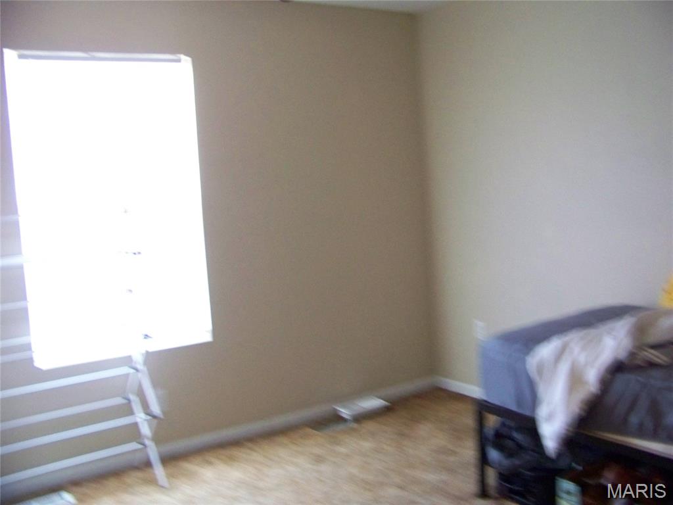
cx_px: 336
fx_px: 700
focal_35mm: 36
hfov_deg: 51.4
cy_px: 252
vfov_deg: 39.7
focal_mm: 5.85
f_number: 2.8
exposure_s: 1/10
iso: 400
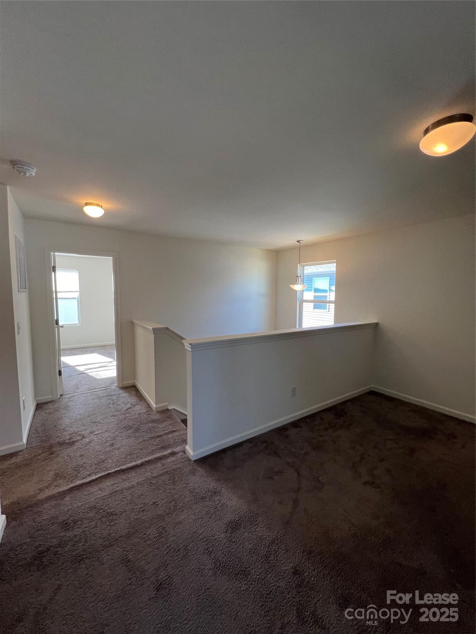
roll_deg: +0.2
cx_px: 238
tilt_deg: -2.1
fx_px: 238
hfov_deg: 89.9
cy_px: 317
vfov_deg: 106.2
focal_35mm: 13
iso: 100
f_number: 1.8
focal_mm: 1.57
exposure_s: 1/120
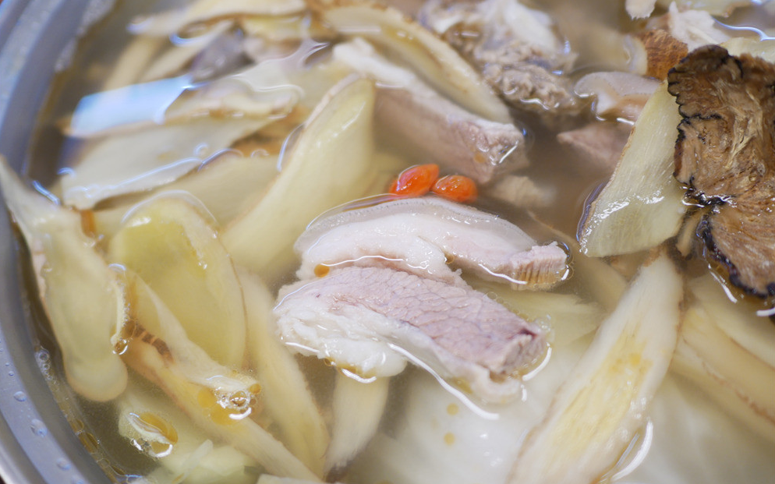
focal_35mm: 32
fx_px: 676
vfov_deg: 39.3
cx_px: 386
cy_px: 279
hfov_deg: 59.7
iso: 250
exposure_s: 1/60
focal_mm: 15
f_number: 1.7
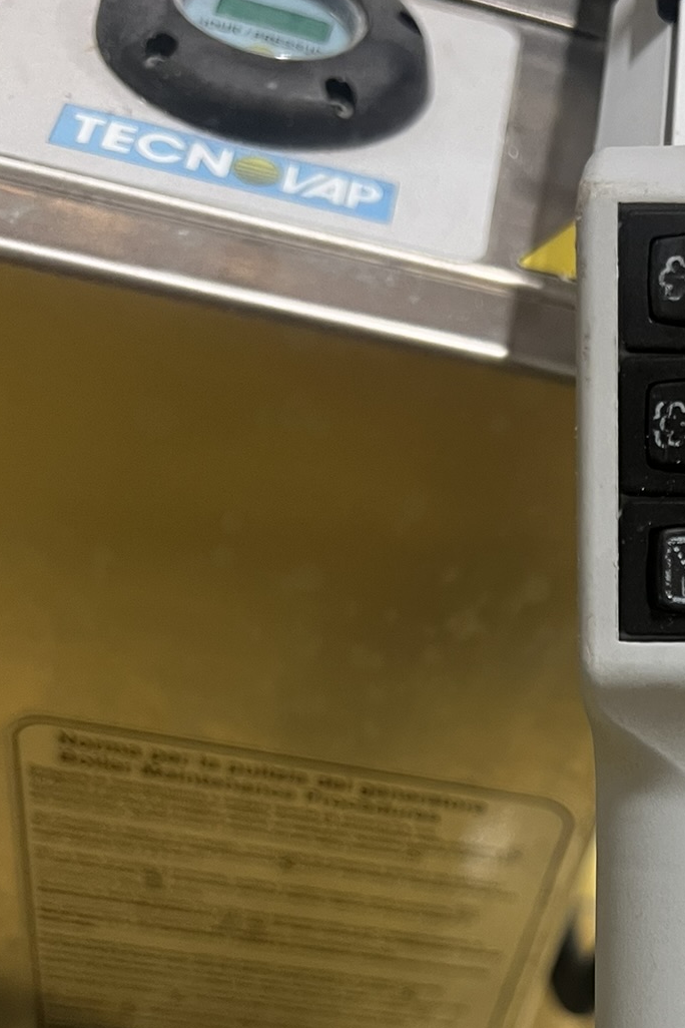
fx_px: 1541
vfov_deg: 35.5
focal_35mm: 54
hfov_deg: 23.7
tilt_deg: -50.7
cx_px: 723
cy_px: 841
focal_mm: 5.7
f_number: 1.5
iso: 125
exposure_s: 1/96
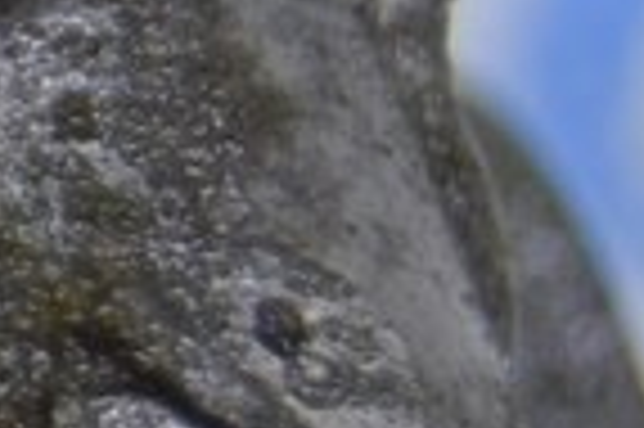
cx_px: -1486
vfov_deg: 2.3
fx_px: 10571
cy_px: -318
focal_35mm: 592
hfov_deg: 3.4
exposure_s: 1/20
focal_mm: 55
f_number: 5.6
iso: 400
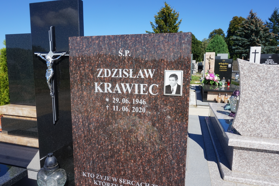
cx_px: 140
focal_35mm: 24
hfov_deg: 73.8
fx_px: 186
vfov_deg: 53.1
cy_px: 93
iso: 100
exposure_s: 1/80
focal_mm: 16
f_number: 13
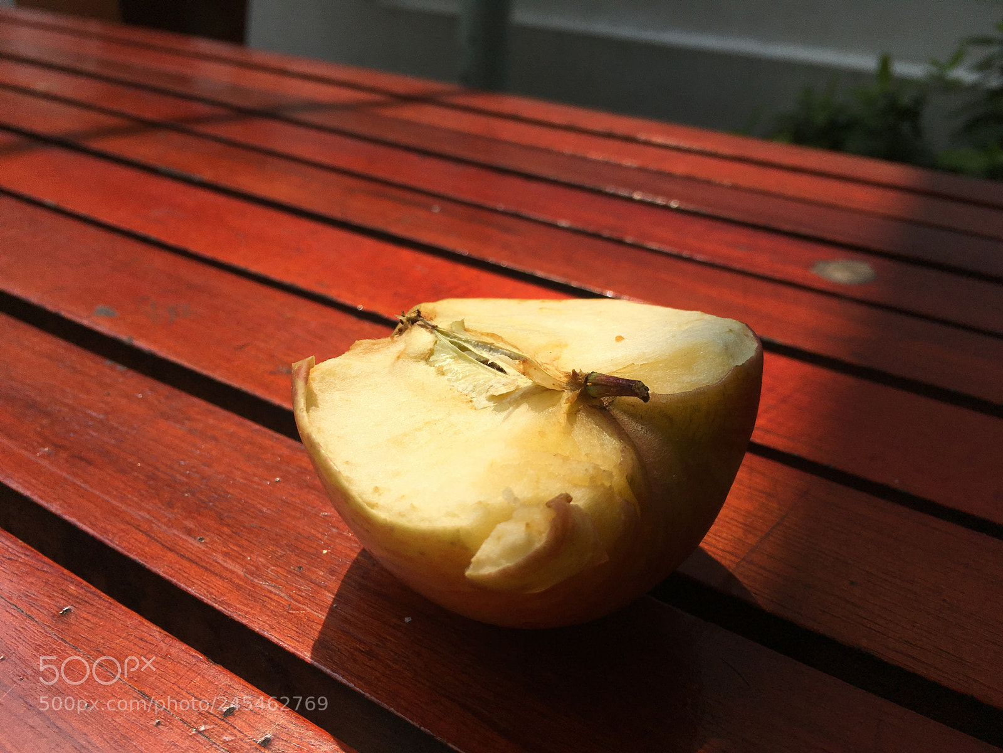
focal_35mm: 29
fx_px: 840
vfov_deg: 48.2
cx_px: 502
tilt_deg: -28.7
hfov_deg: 61.7
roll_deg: -2.7
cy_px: 376
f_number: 2.2
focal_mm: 4.15
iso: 25
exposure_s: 1/4049
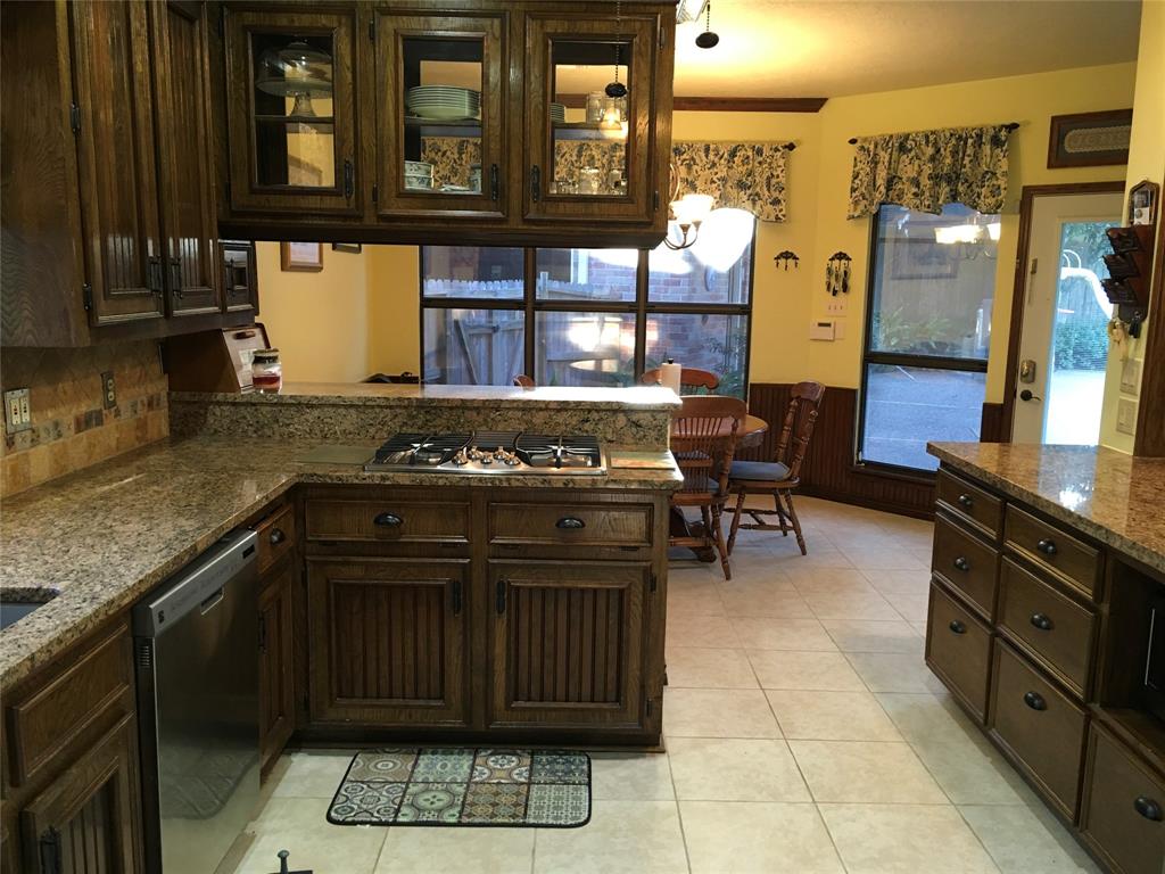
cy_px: 437
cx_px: 582
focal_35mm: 29
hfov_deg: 61.7
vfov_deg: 48.2
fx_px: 976
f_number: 2.2
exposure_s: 1/30
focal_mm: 4.15
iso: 100
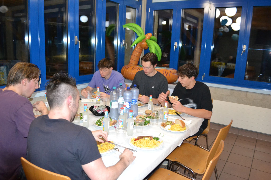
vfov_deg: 47.9
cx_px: 136
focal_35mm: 27
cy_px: 90
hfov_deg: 67.4
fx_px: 203
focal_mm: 18
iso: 3200
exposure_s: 1/60
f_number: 3.5
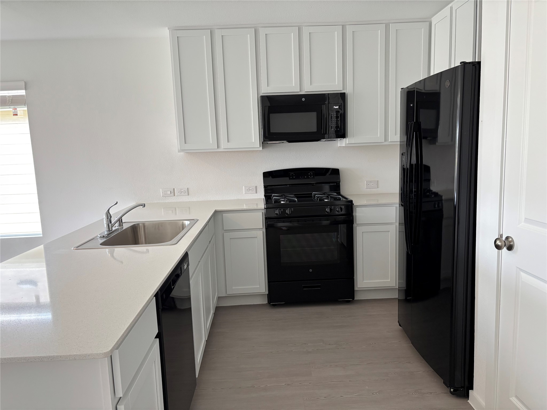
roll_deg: +2.6
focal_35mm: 26
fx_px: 411
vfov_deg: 53.1
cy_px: 205
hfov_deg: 67.3
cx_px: 274
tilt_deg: -7.3
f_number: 1.6
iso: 125
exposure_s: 1/120
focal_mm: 5.96
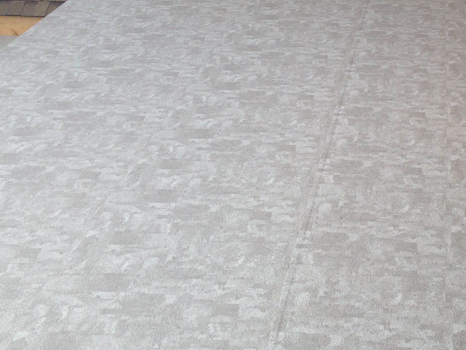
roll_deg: -0.5
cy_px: 146
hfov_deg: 31.4
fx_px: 808
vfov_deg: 24.4
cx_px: 371
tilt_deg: -29.6
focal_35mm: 60
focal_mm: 4.12
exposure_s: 1/275
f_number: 2.4
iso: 50
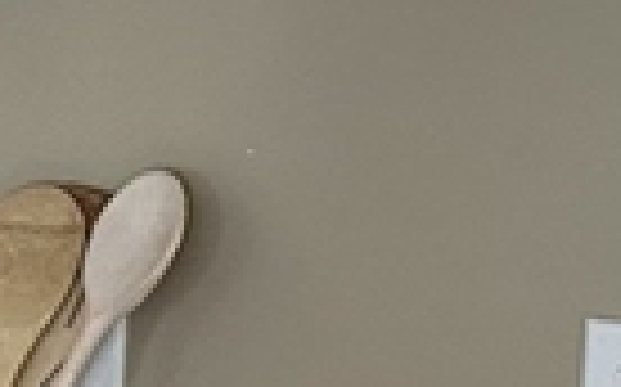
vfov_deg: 6.9
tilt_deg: -9.4
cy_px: 302
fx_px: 3196
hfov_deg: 8.9
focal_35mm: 189
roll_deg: +0.9
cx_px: -1305
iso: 200
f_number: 1.78
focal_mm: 6.86
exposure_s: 1/120
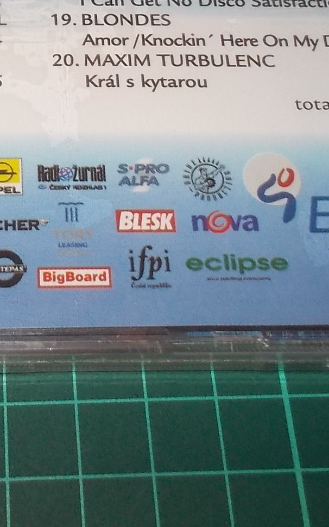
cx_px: 20
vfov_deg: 27.7
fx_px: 1033
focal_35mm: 72
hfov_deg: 17.8
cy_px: 67
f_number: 3.3
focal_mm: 4.1
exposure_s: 1/30
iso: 200
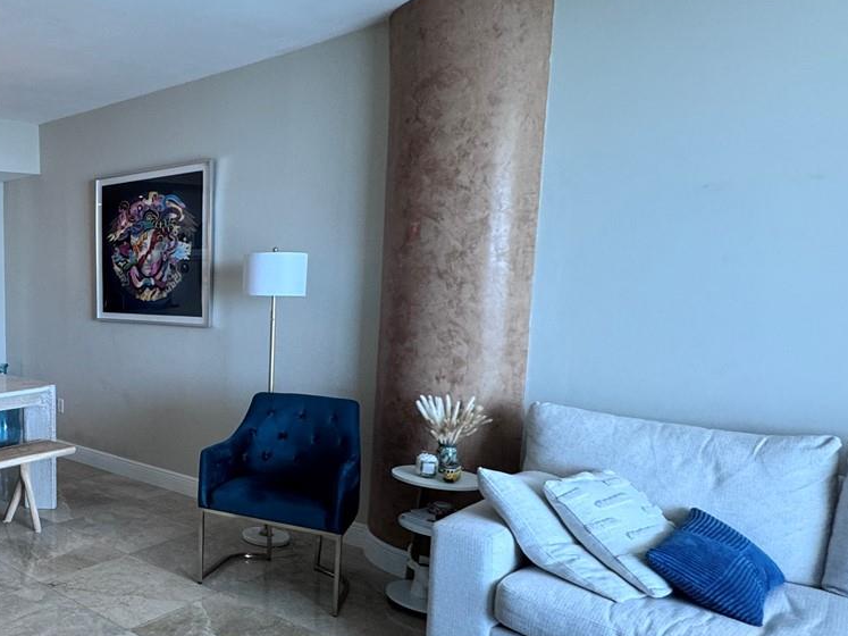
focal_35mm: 30
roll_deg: +0.8
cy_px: 363
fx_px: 735
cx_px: 2
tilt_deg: -8.6
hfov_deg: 49.2
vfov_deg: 46.7
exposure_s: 1/120
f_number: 2.2
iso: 160
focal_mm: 2.22
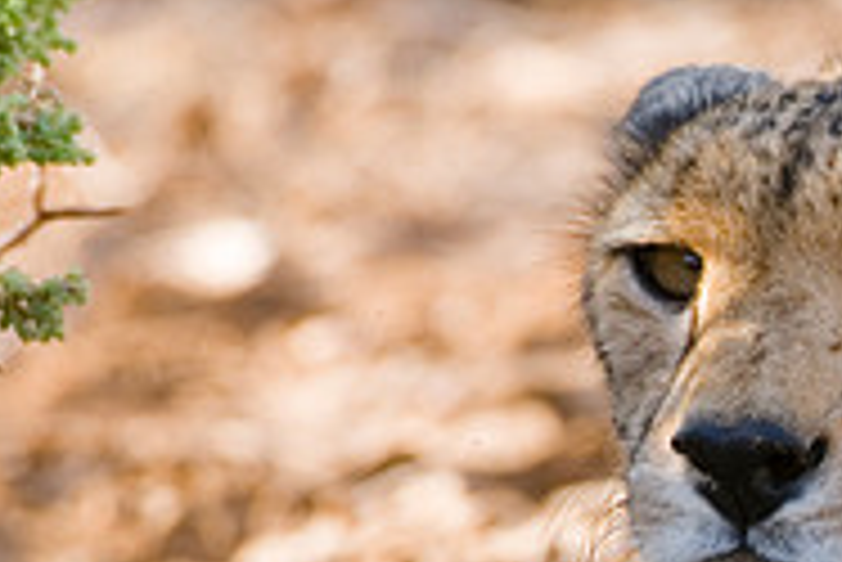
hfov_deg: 1.1
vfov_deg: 0.7
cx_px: 1081
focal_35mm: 1863
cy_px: 715
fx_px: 43606
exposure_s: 1/80
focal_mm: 400
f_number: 6.3
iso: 200
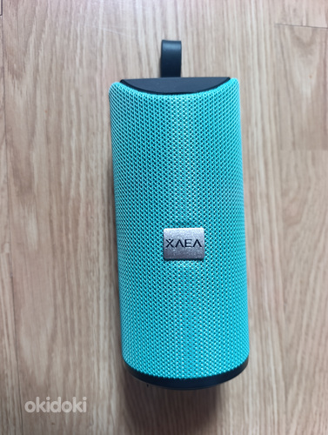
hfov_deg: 59.0
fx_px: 290
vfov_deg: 73.8
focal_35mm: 23
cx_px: 164
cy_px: 218
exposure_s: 1/100
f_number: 1.6
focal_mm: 6.14
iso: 800
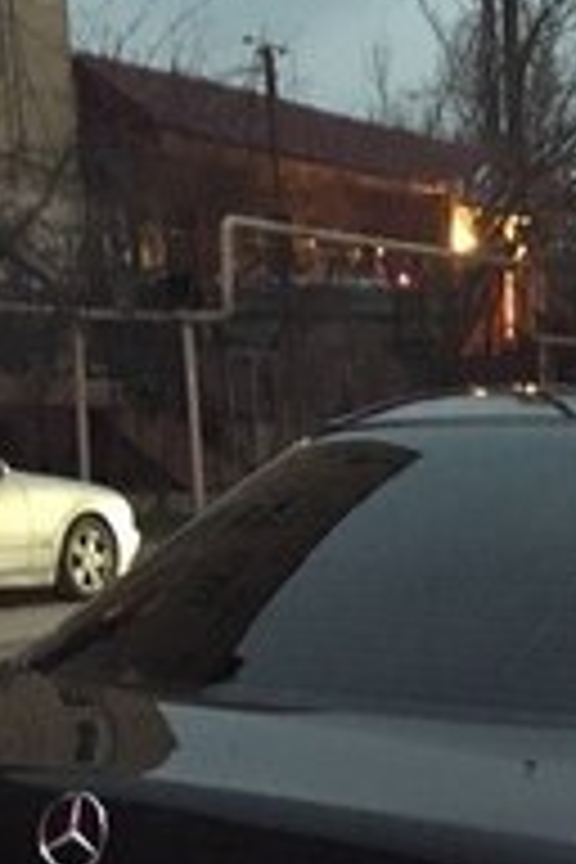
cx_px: 684
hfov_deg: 16.8
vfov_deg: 24.1
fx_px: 1872
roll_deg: +0.4
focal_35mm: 78
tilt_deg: -16.9
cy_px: 976
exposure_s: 1/17
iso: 500
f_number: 2.2
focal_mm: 4.15
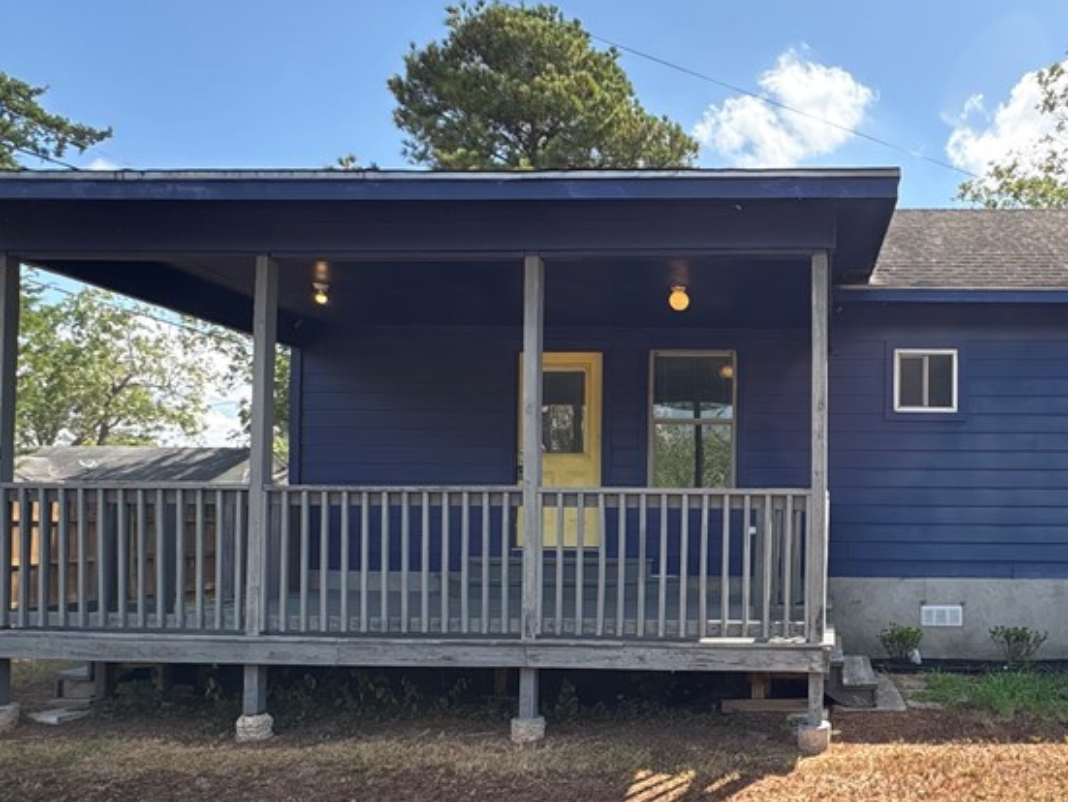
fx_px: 803
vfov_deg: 52.4
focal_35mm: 26
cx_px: 814
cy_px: 511
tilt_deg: +1.5
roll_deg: -0.3
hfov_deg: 63.0
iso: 50
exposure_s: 1/459
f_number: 2.2
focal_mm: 2.22
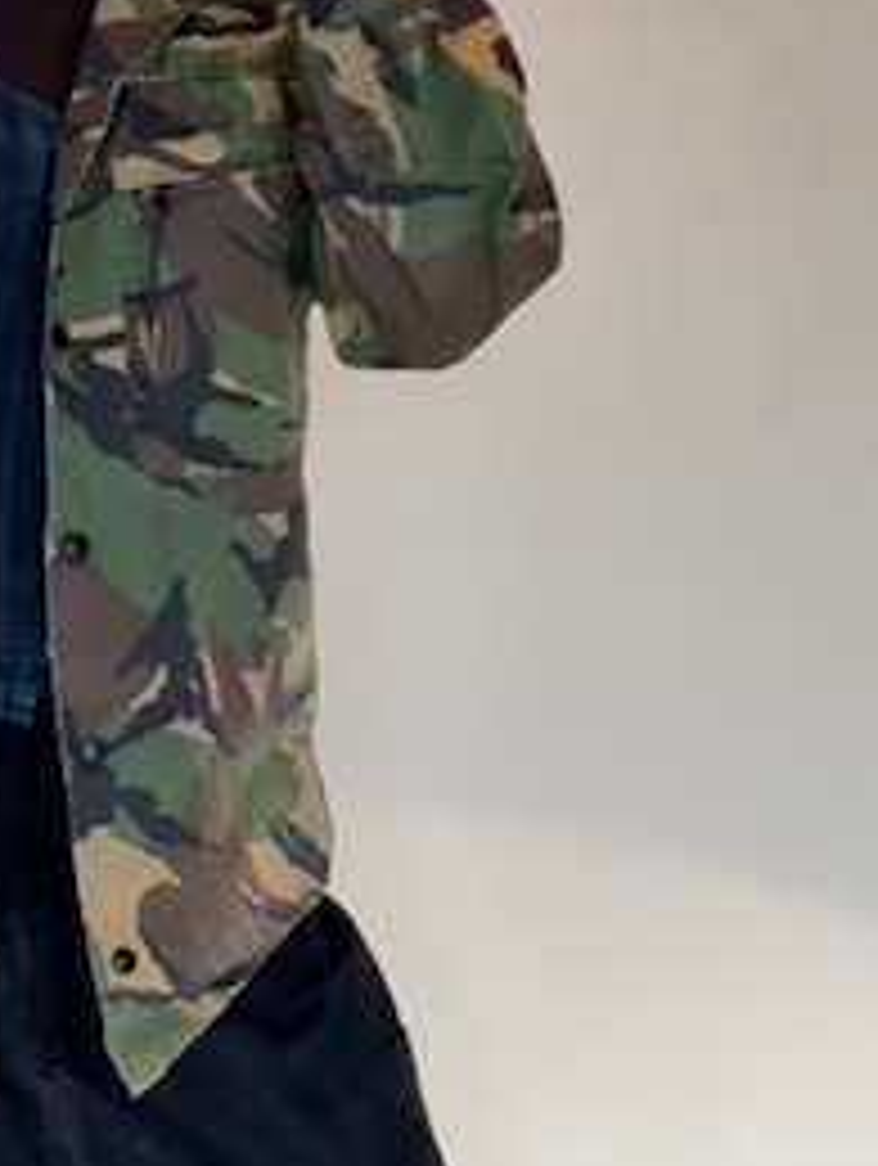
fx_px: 2496
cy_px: 621
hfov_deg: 19.5
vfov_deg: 26.3
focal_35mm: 74
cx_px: 36
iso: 80
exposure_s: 1/82
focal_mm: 2.69
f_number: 1.9
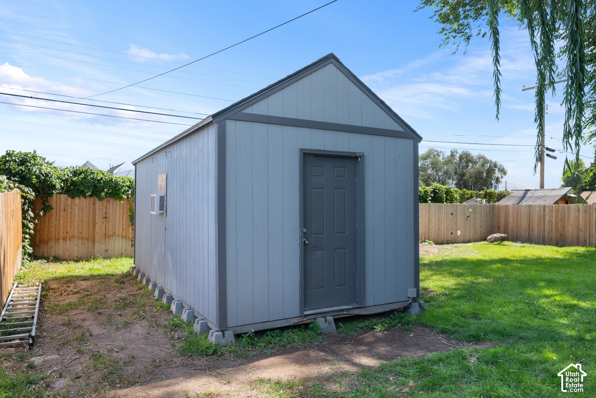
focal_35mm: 24
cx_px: 298
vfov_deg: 53.2
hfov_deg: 73.7
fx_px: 397
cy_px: 199
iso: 800
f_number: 8
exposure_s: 1/160
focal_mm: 24
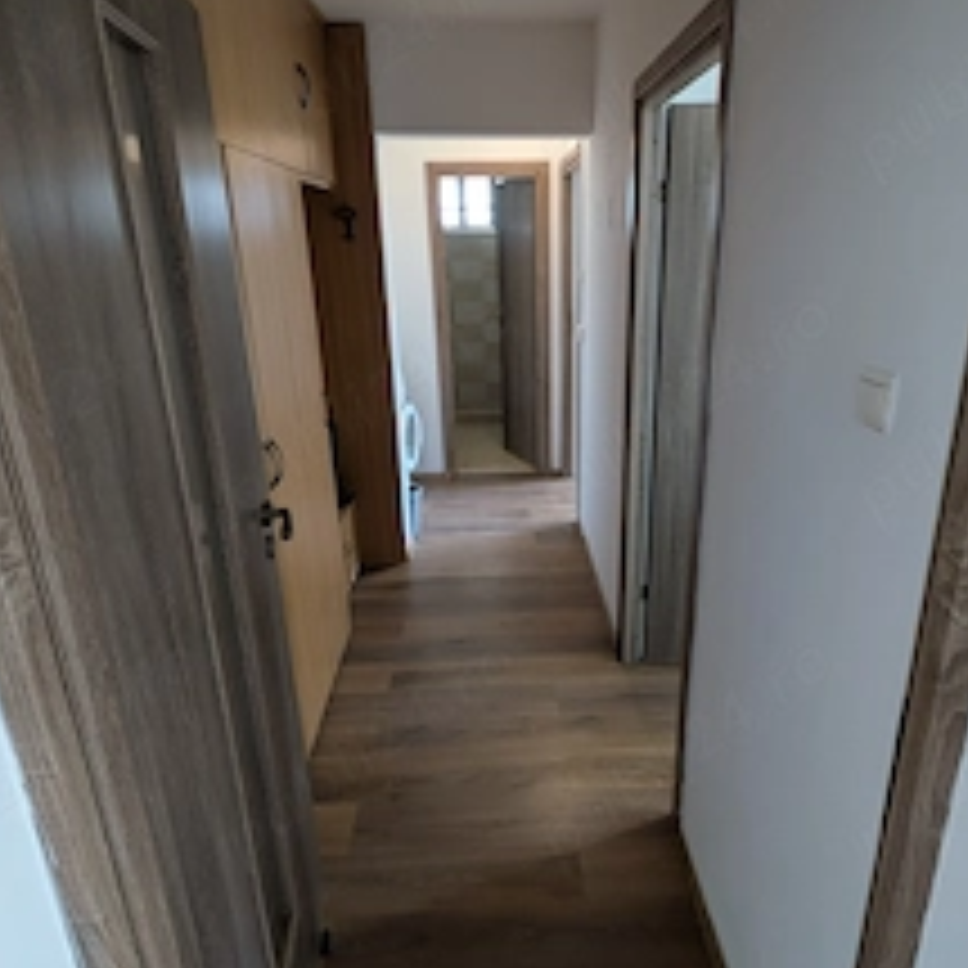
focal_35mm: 23
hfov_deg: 67.1
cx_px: 527
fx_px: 728
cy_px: 482
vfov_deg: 67.3
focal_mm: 1.83
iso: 217
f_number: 2.2
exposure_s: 1/25
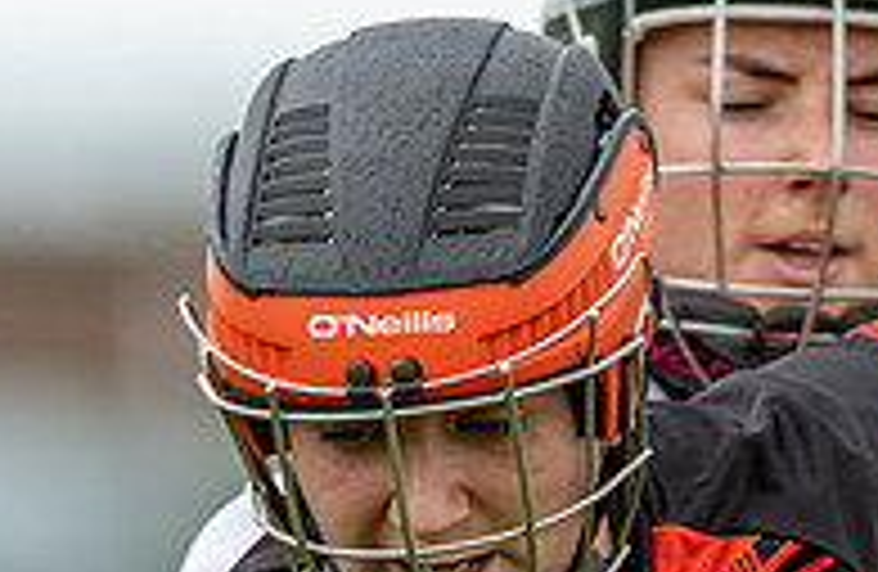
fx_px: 35717
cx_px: 761
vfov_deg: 0.9
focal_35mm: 1475
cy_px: 779
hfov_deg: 1.4
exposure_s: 1/1000
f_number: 2.8
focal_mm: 300
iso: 200
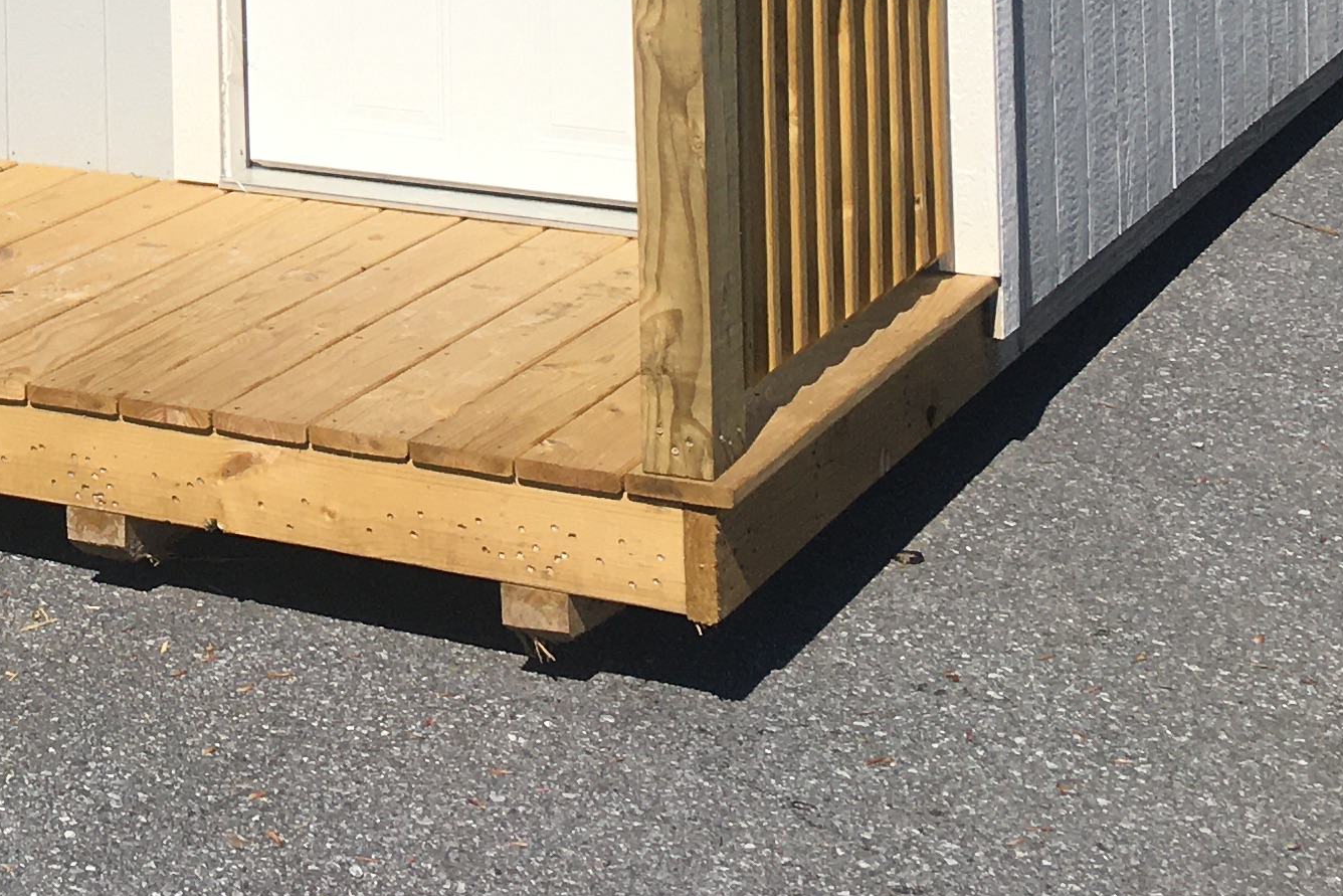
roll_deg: +0.9
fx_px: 3395
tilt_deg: -0.5
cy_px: -485
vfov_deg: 14.0
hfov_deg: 21.2
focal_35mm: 91
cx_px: -135
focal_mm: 4.15
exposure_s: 1/3205
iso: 25
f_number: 2.2
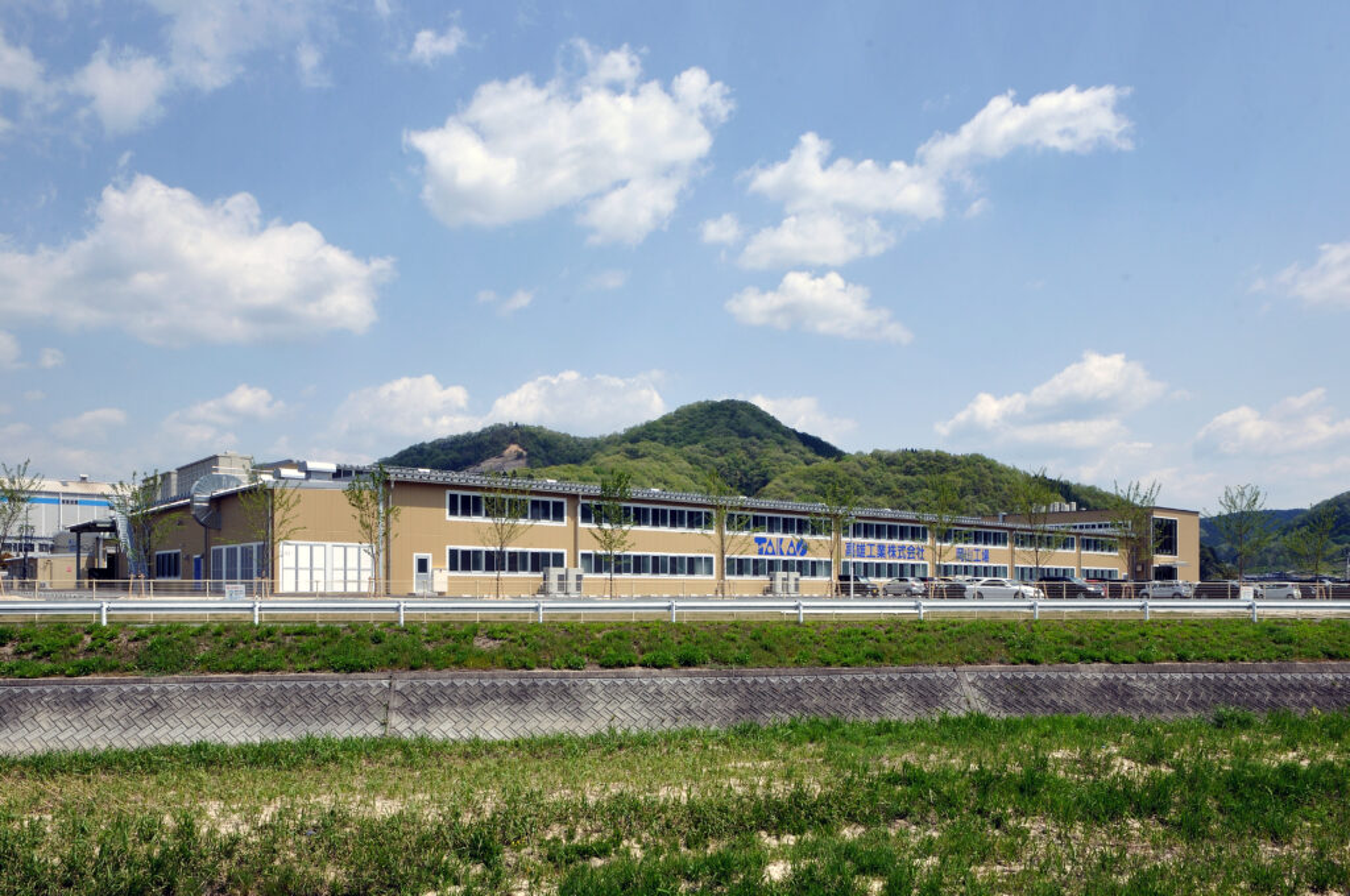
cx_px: 675
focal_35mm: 24
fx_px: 899
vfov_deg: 53.0
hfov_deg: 73.8
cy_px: 448
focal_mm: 16
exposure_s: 1/80
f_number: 20
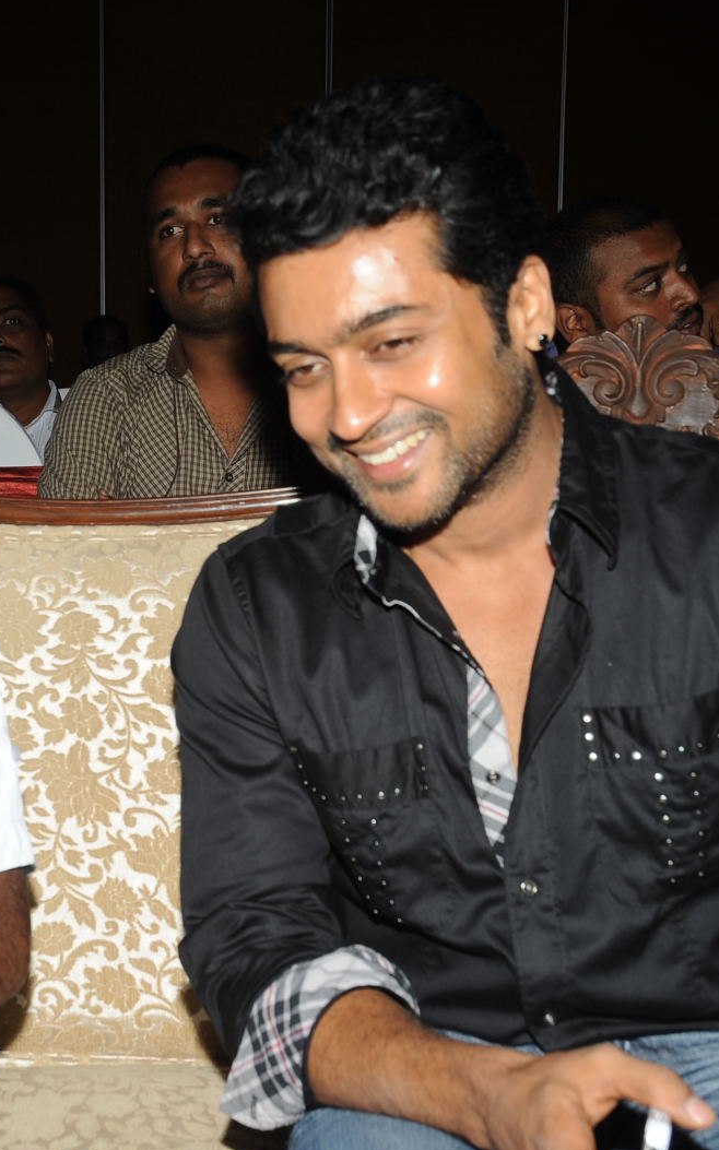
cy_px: 576
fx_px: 2038
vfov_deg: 31.5
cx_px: 141
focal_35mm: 65
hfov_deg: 19.8
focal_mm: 42
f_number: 9
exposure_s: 1/125
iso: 200
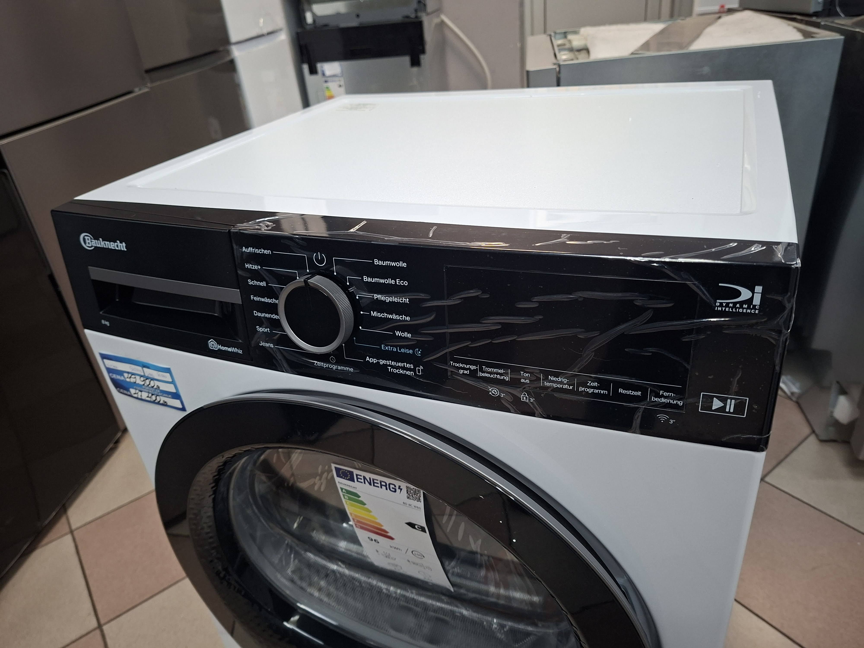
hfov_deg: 73.9
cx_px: 432
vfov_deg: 58.9
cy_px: 324
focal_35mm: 23
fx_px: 574
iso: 200
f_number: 1.8
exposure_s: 1/50
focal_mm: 5.54
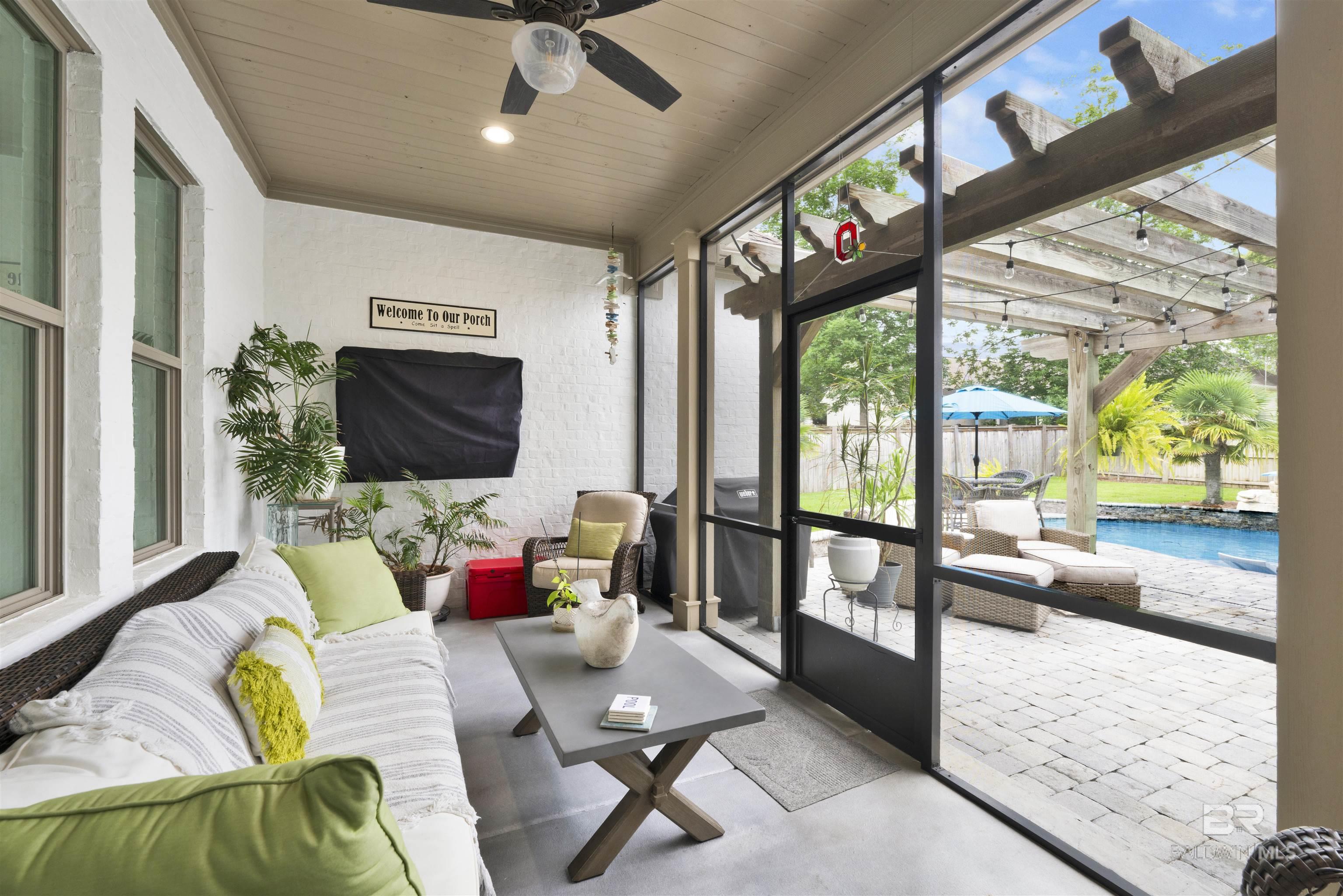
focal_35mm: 15
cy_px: 448
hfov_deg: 100.4
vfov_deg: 77.3
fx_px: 560
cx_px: 672
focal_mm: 15
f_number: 11
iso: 400
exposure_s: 1/13
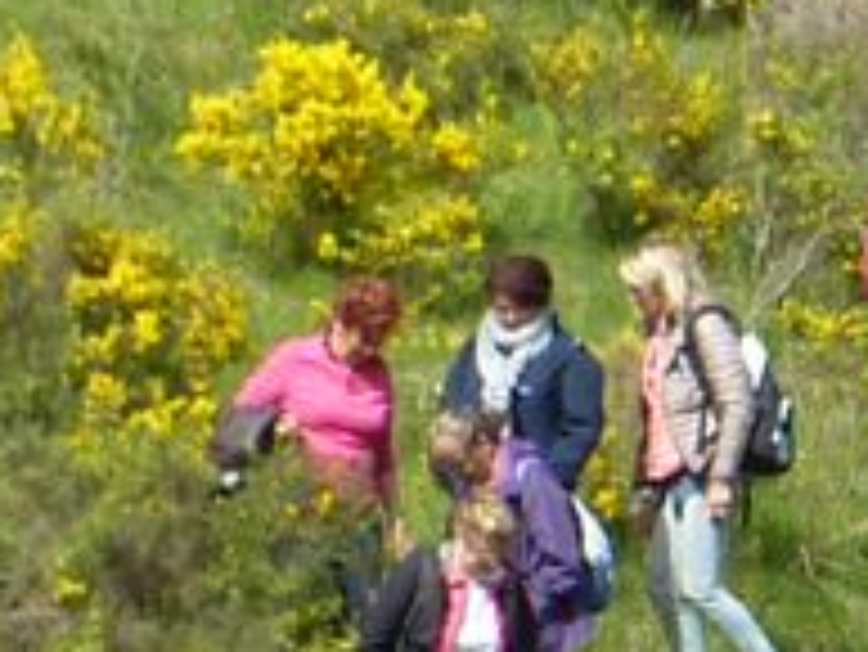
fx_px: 23861
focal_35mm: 951
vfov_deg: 1.6
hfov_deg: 2.1
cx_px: 1714
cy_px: 1147
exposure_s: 1/250
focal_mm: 21
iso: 80
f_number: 4.4
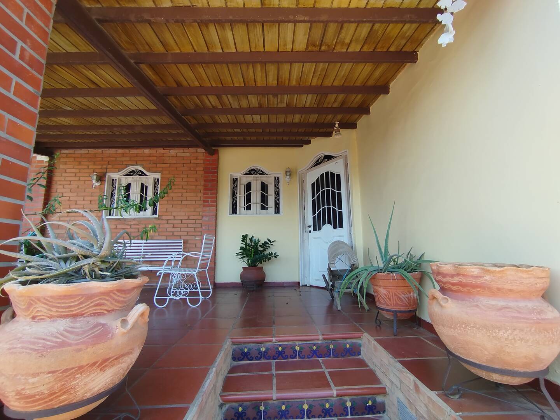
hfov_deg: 98.2
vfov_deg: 81.7
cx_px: 280
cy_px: 210
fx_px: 243
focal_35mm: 15
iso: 50
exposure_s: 1/154
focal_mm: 1.65
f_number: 2.2
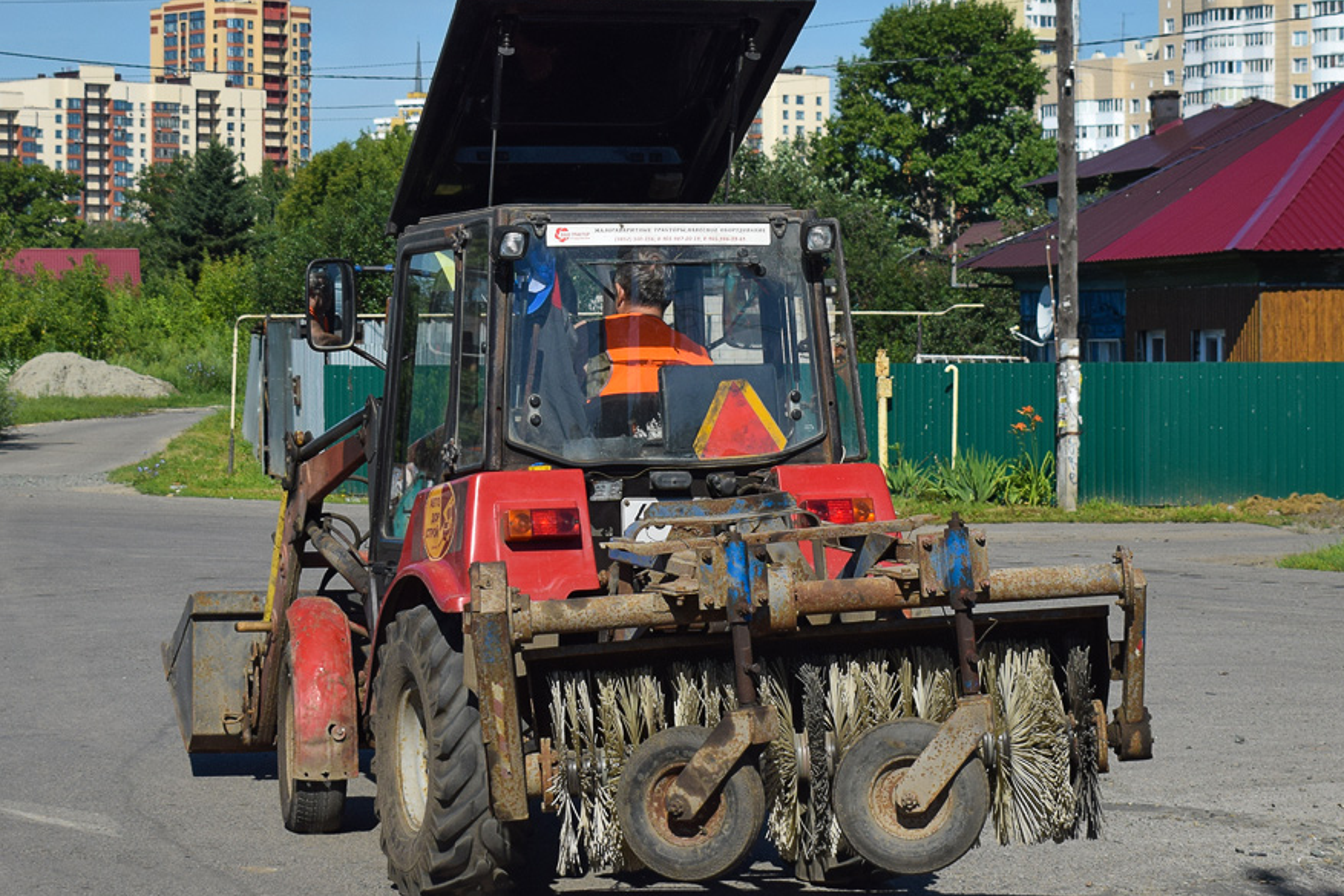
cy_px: 398
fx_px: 2912
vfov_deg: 17.5
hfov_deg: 26.0
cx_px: 613
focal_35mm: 78
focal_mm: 38
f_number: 7.1
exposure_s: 1/1250
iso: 200
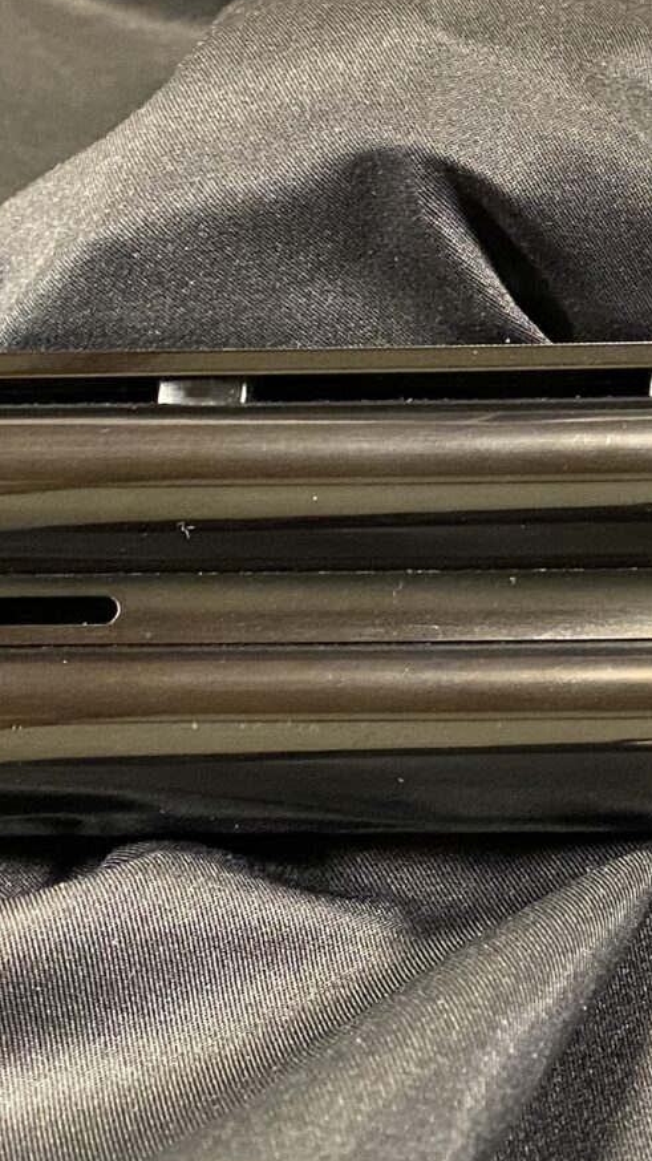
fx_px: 2553
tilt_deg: -8.9
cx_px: 1285
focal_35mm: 83
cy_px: 89
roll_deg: -0.9
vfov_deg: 24.8
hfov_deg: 12.8
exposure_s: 1/60
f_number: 1.8
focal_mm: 4.25
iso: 500
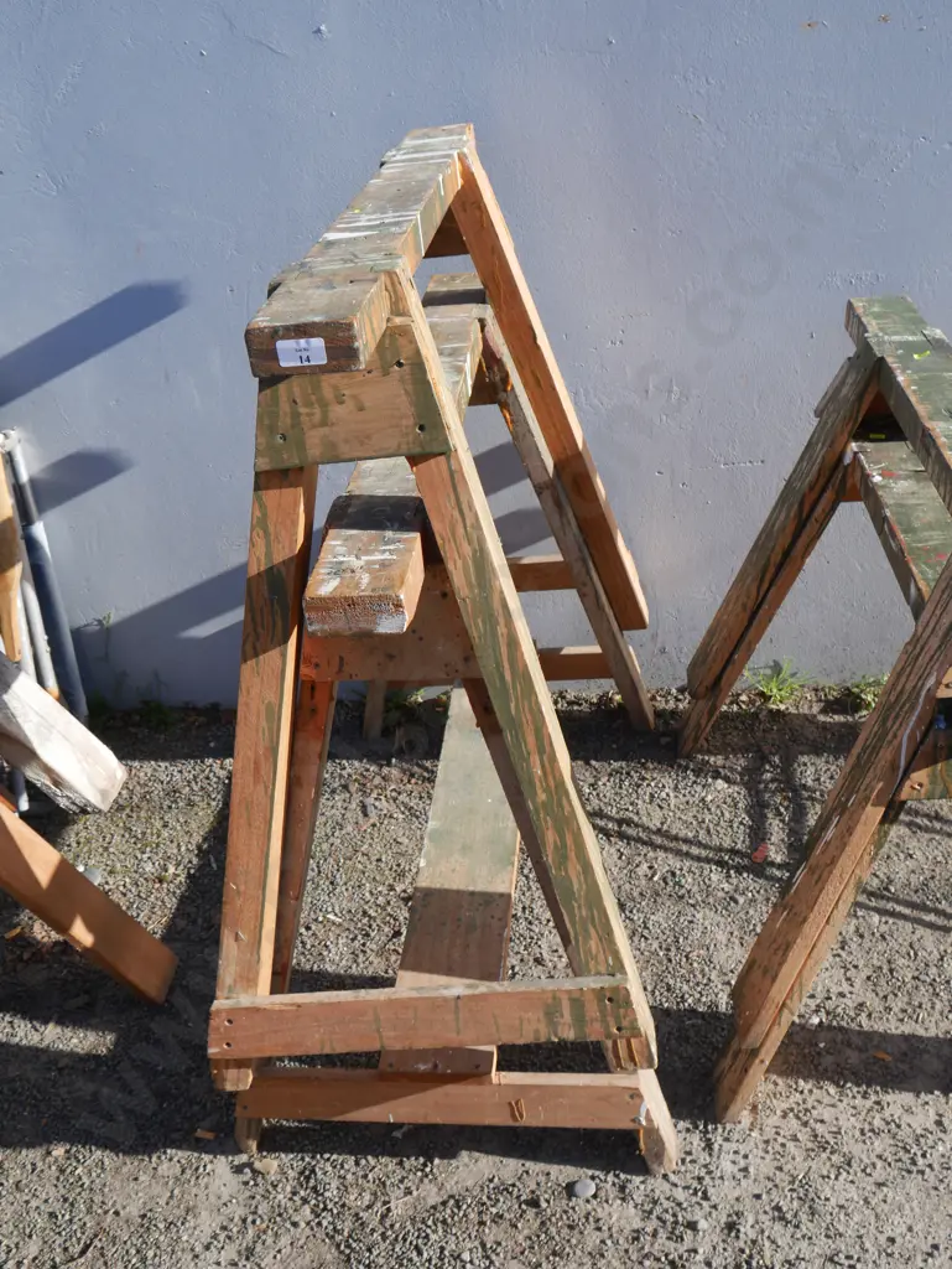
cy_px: 634
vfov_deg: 56.8
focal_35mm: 32
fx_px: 1172
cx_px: 476
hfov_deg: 44.2
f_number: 6.3
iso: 200
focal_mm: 16
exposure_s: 1/320
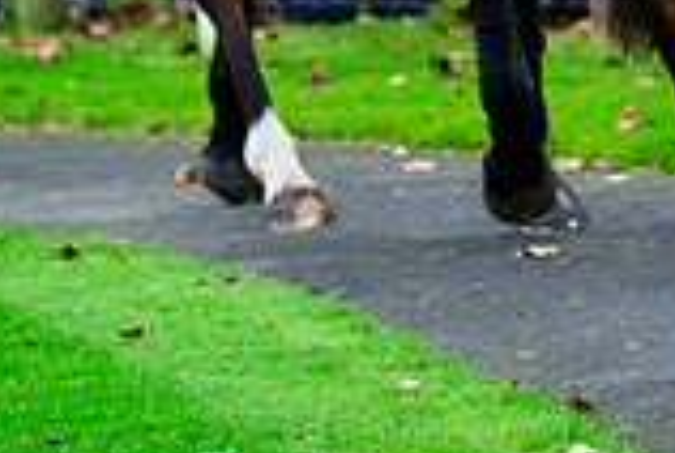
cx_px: 1128
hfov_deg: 3.2
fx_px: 11872
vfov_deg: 2.2
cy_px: -226
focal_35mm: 632
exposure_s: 1/800
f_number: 4.8
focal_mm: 170
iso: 2500
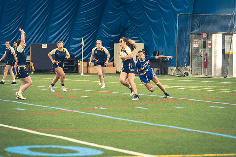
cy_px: 78
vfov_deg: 6.8
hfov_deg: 10.2
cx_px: 118
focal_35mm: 202
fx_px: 1323
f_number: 2.8
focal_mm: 135
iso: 12800
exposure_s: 1/500
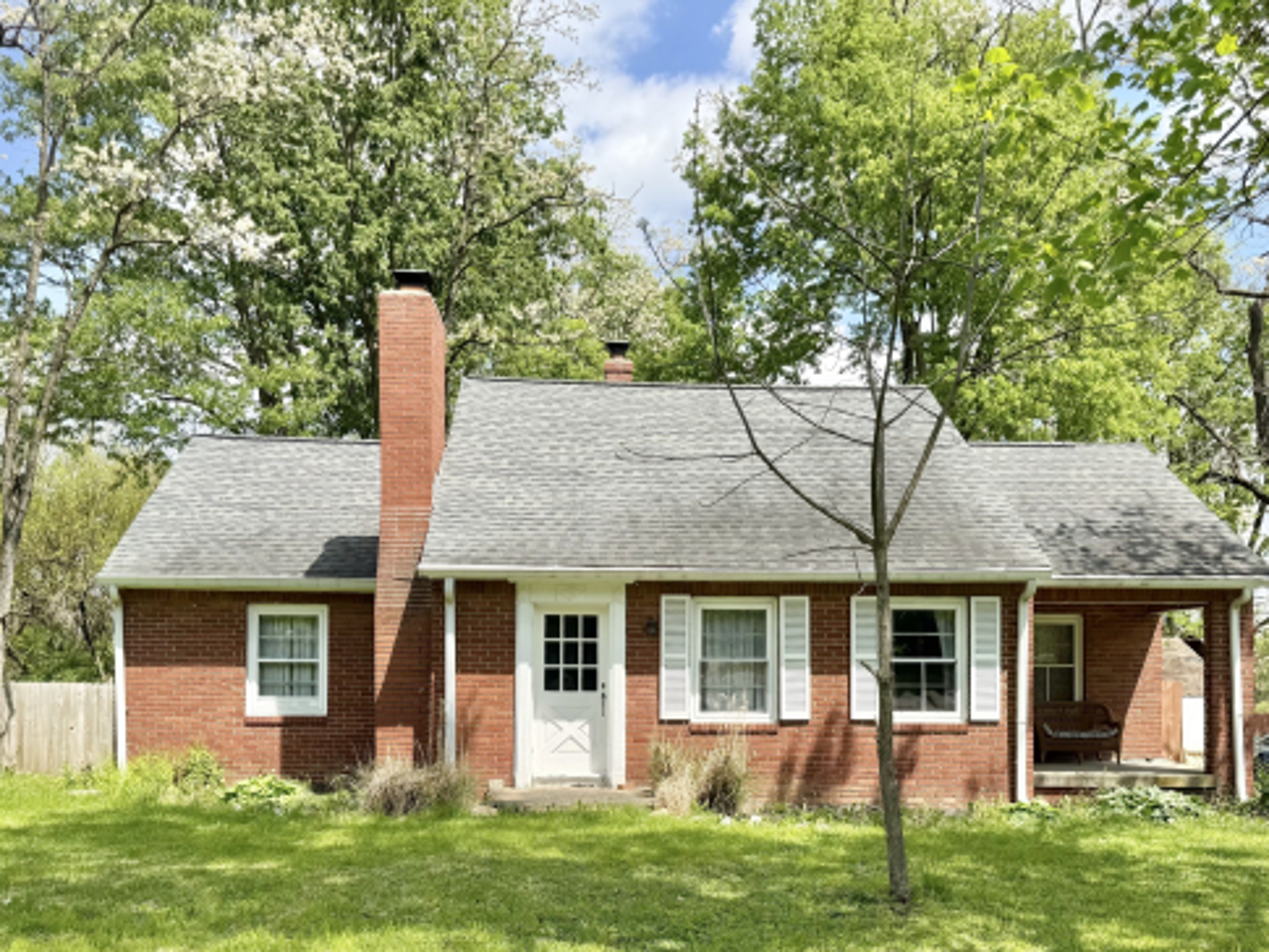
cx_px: 648
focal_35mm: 33
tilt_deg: +0.0
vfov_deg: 42.3
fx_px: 1210
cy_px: 649
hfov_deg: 55.3
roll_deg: -0.3
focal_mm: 6.76
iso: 80
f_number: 1.78
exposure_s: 1/2959
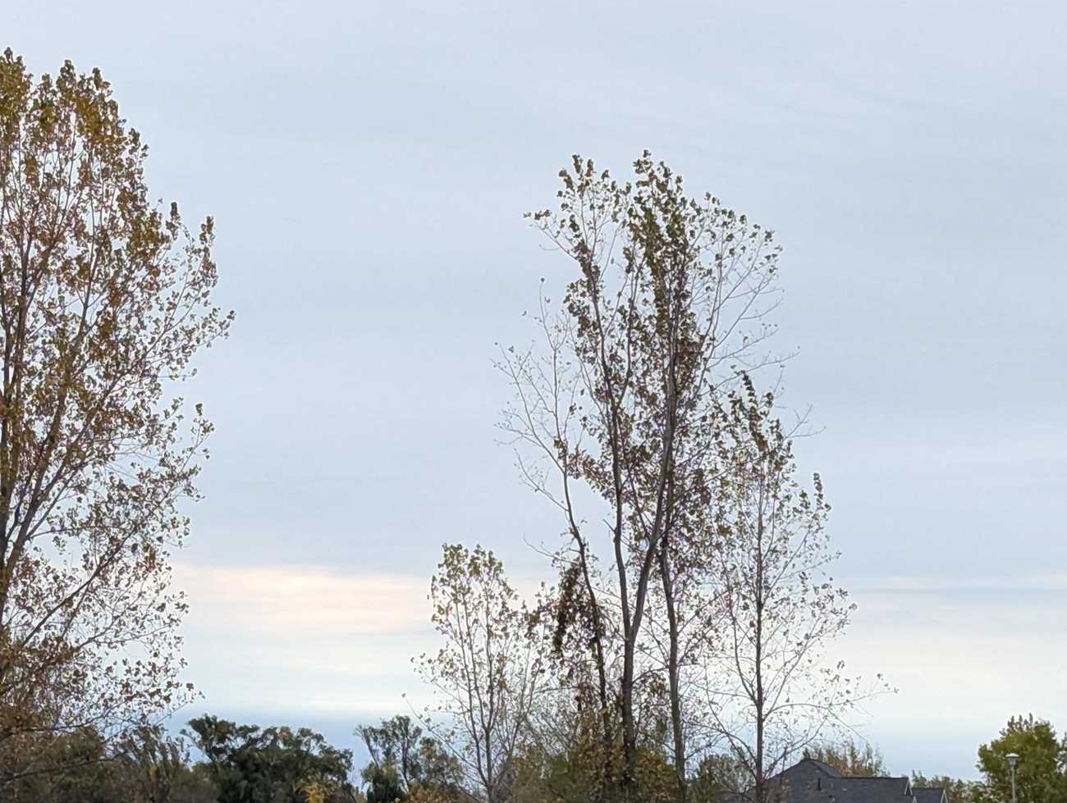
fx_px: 3488
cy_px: 729
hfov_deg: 17.3
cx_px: 770
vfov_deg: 13.0
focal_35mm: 113
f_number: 1.85
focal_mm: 6.81
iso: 56
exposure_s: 1/1013
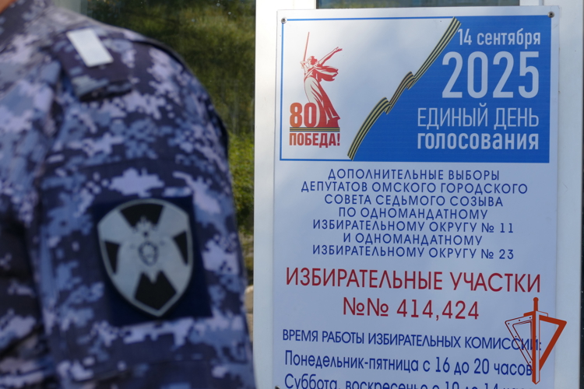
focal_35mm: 76
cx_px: 292
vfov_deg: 17.9
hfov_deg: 26.7
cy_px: 194
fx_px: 1233
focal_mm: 27.88
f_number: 3.7
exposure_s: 1/320
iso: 125
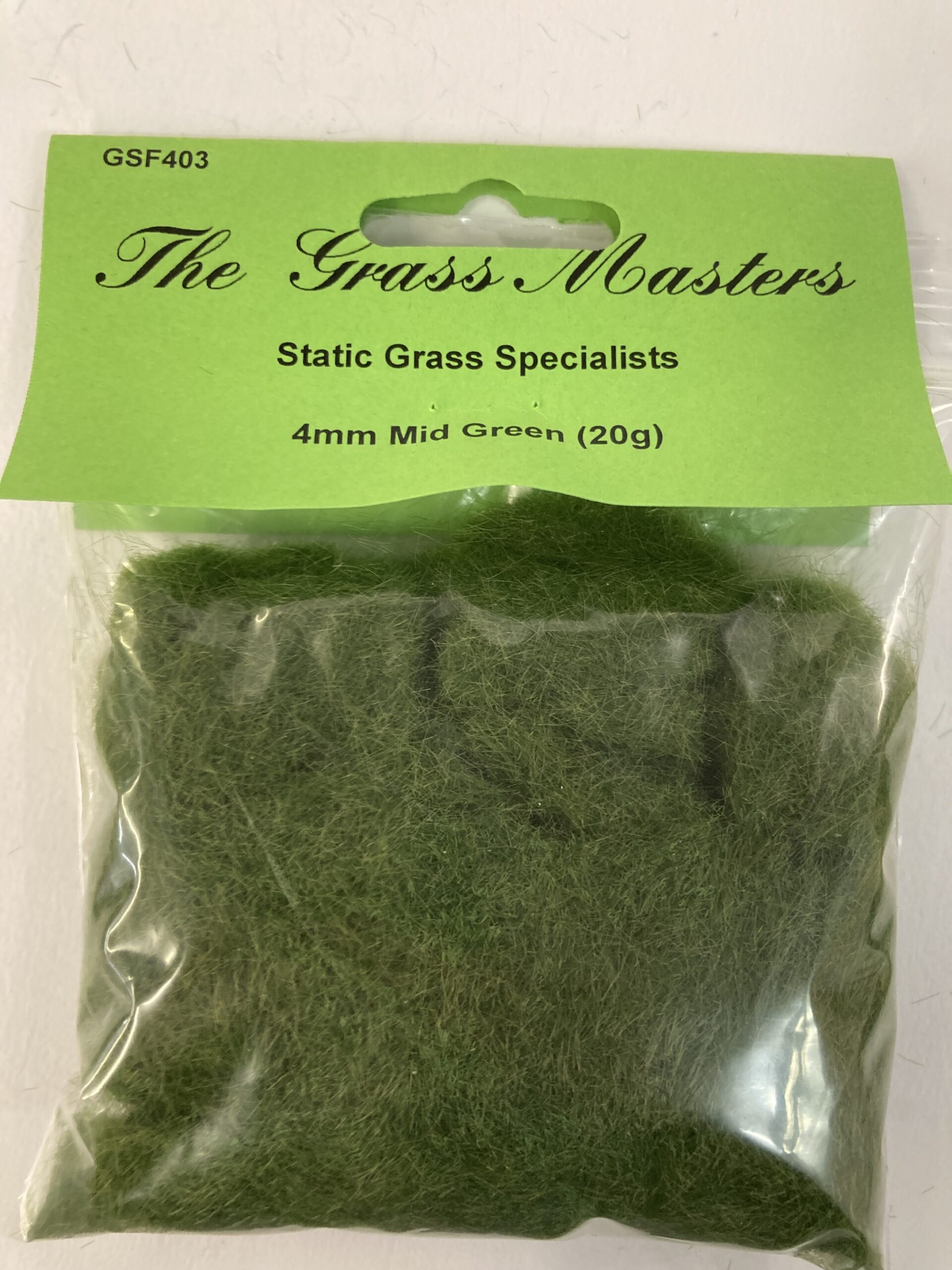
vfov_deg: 63.4
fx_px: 1027
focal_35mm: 28
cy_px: 635
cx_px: 476
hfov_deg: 49.7
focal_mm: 3.99
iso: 160
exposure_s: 1/50
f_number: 1.8
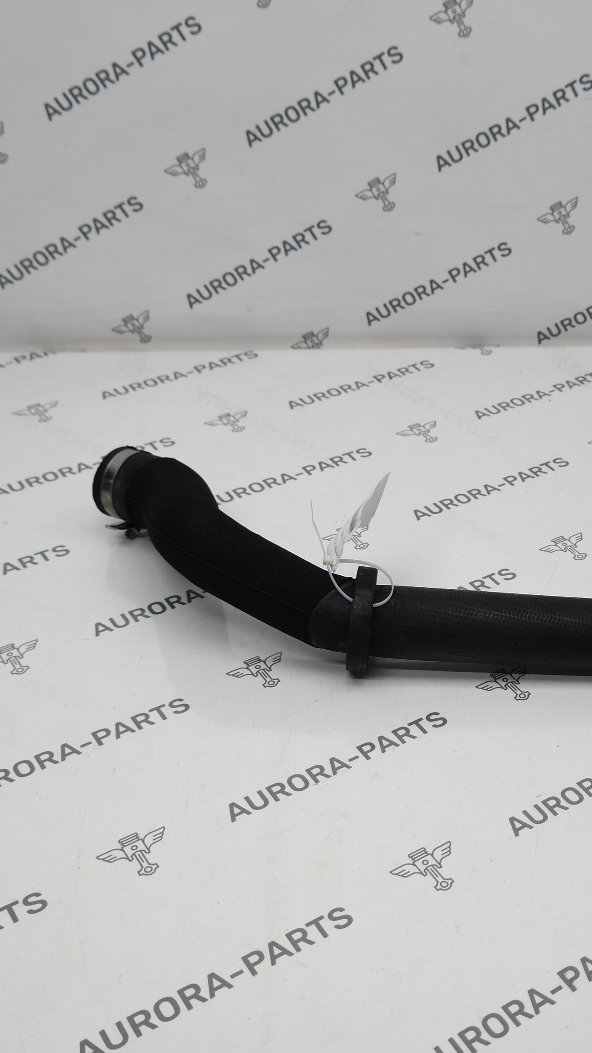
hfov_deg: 25.5
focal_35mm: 46
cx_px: 478
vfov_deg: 44.6
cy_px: 523
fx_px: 1284
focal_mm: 19
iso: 100
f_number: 3.5
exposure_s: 1/80
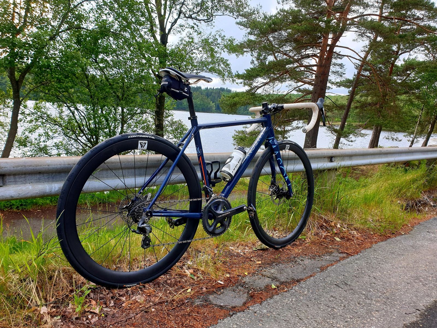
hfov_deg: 67.3
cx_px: 218
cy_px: 164
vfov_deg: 53.1
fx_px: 328
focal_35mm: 26
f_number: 2.4
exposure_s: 1/532
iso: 50
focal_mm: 4.3
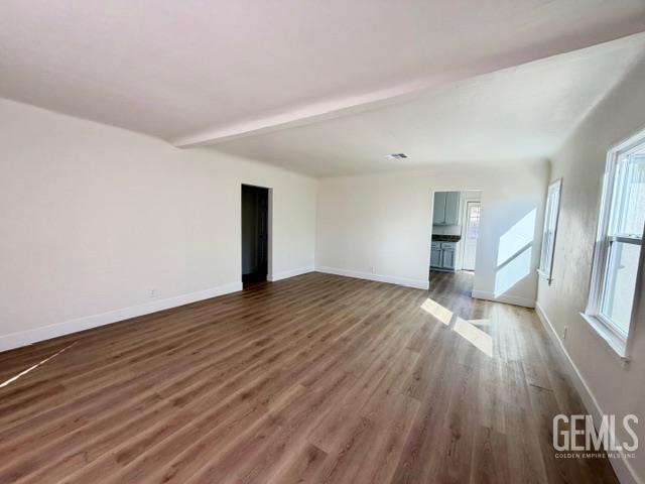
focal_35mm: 14
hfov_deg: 102.1
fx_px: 261
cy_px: 242
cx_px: 322
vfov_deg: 85.7
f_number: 2.2
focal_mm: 2.22
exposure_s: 1/134
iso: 64
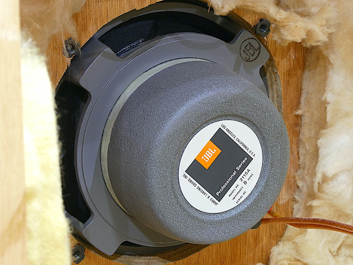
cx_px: 176
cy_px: 132
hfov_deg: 17.1
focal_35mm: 115
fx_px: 1173
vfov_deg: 12.9
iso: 200
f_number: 5.1
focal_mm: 20.6
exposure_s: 1.3
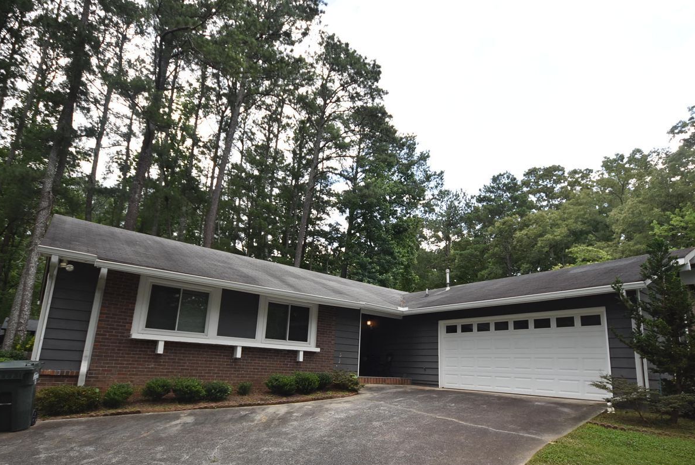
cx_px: 360
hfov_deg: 86.8
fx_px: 367
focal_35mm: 19
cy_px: 285
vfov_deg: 63.9
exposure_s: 1/200
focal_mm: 10
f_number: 5
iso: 100
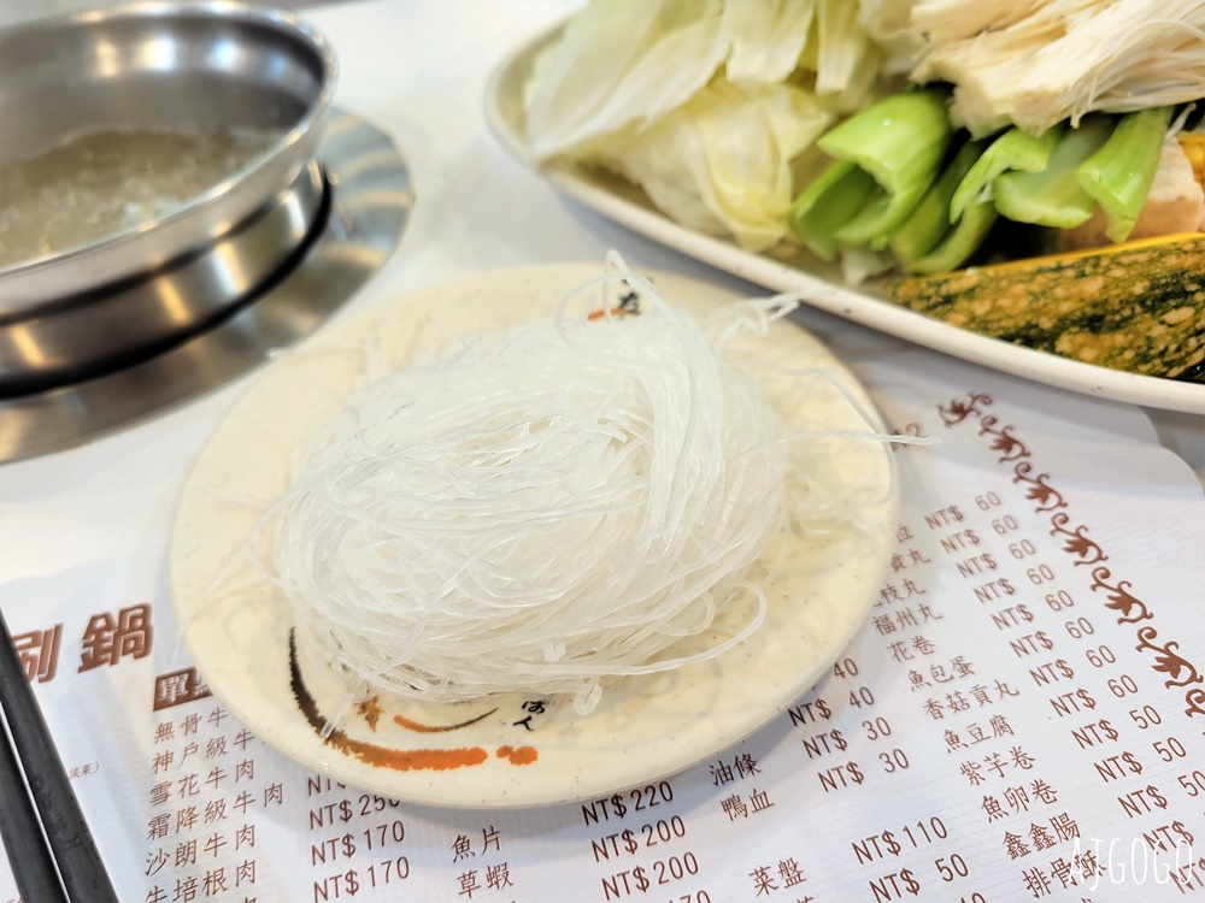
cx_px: 602
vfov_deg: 53.1
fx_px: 905
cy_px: 452
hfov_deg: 67.3
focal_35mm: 26
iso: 64
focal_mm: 5.4
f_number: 1.8
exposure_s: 1/120
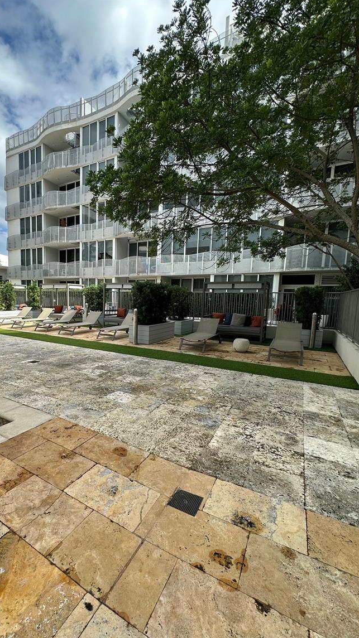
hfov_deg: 65.9
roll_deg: -2.3
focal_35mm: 16
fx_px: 271
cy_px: 331
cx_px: 132
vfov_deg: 99.3
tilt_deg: -6.3
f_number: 2.2
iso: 40
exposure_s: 1/807
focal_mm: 2.22
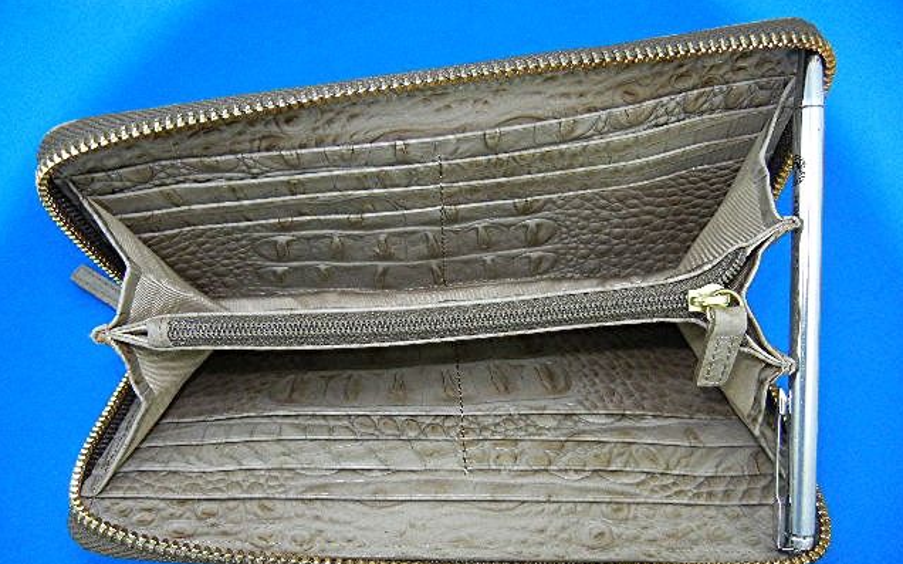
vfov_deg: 39.2
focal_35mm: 32
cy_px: 335
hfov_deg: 59.7
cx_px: 453
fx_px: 787
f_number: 3.5
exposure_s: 1/30
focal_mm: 5.4
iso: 425
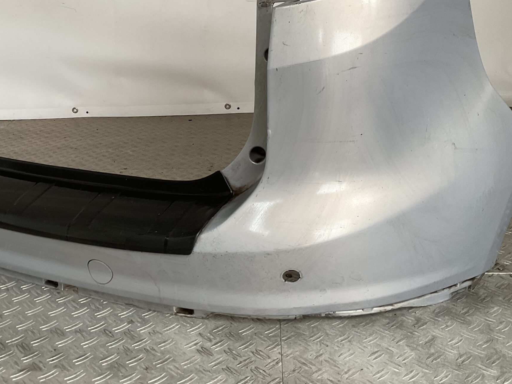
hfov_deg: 43.4
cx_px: 178
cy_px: 142
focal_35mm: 43
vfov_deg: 33.4
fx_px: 636
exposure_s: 1/60
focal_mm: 3
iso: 50
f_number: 1.8
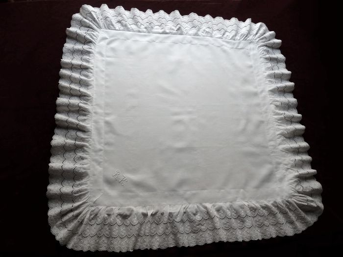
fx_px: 248
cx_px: 172
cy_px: 128
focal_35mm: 25
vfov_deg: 54.9
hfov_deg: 69.4
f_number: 3.3
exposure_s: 1/100
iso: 80
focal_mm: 4.1
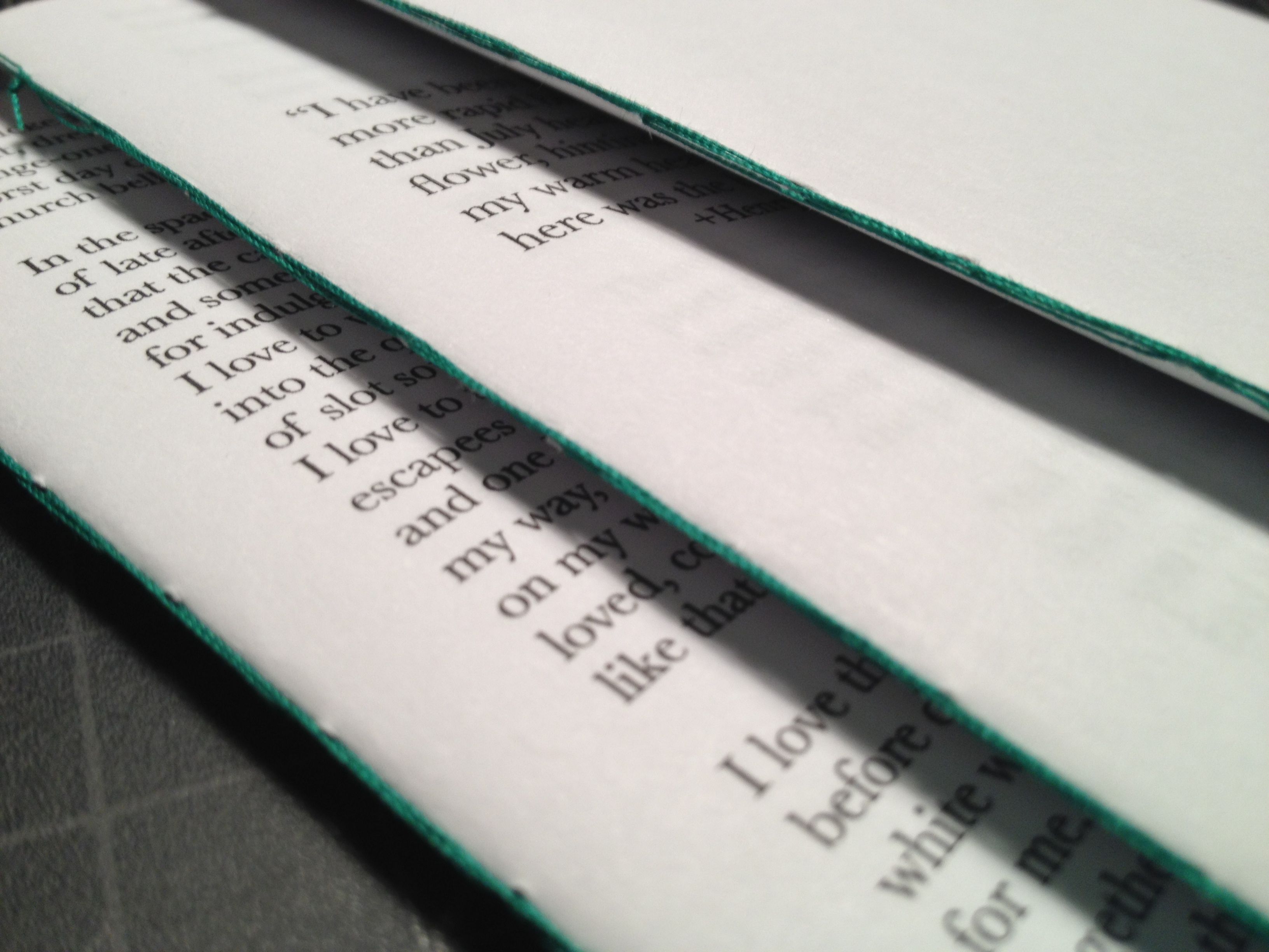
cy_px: 476
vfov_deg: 40.7
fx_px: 1283
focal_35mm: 35
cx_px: 634
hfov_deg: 52.6
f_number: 2.4
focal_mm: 4.28
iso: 64
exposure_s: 1/24
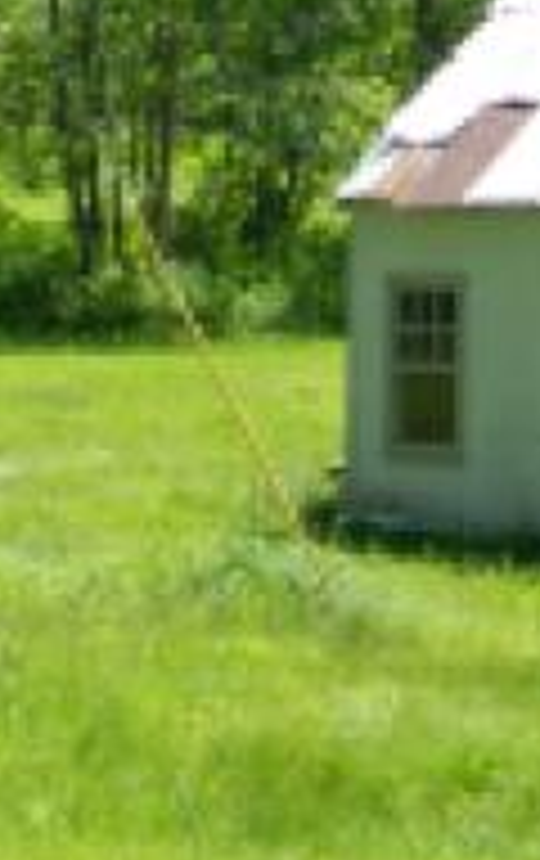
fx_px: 4129
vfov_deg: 11.8
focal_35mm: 176
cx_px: -148
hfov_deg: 7.4
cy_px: 777
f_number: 3.2
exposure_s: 1/640
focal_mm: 5.6
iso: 110
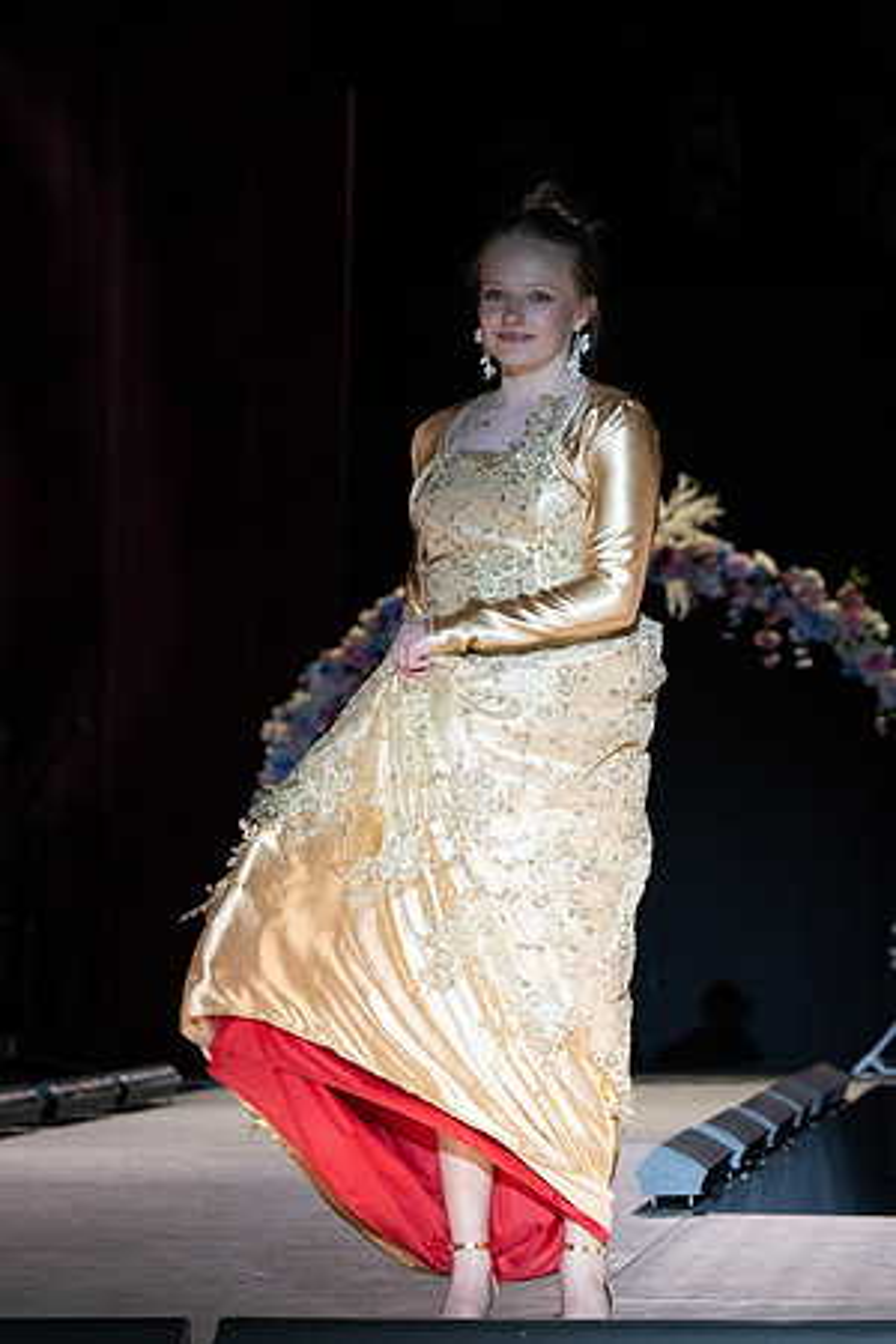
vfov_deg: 14.4
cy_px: 723
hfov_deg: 9.6
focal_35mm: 142
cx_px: 632
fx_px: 5304
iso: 1000
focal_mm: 88
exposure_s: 1/250
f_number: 5.6
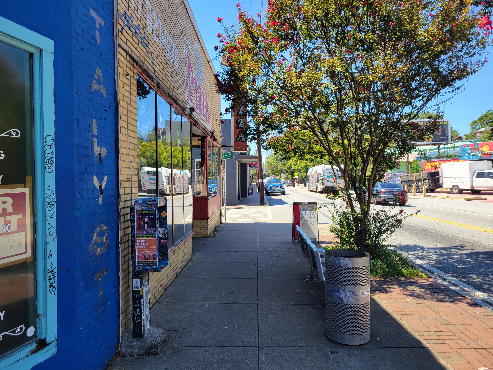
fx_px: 370
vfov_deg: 53.1
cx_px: 246
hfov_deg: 67.3
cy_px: 185
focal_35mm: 26
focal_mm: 5.4
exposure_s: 1/746
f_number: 1.8
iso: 40
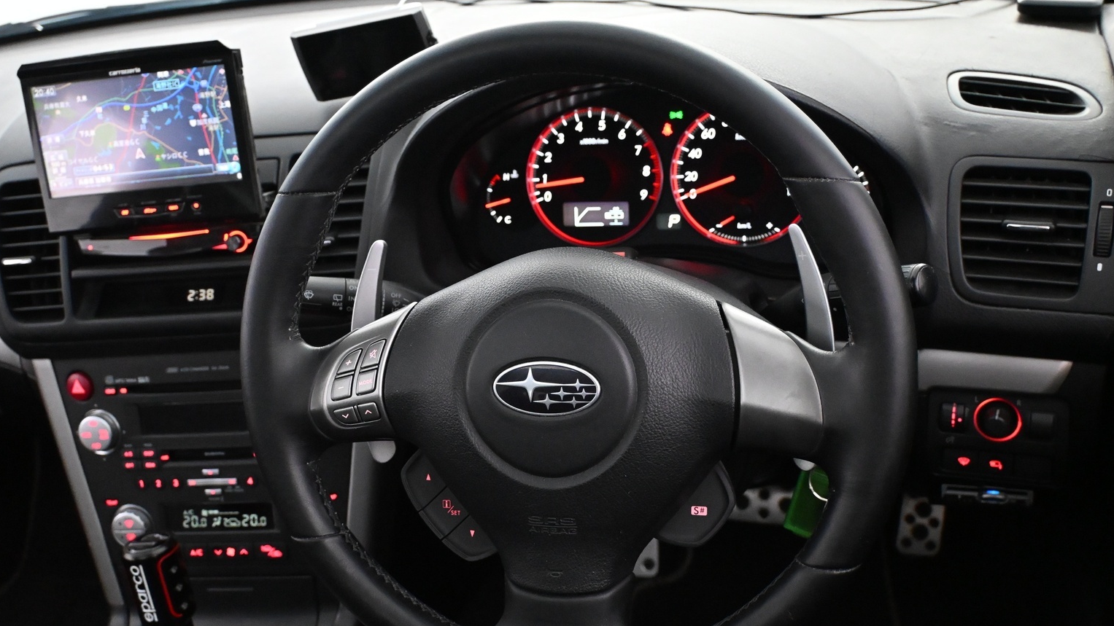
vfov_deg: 29.7
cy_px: 356
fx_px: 1182
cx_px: 546
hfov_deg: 50.5
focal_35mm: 40
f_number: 4.2
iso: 5600
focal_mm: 24
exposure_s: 1/60
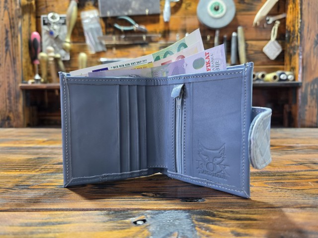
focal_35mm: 23
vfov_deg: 58.9
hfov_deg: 73.9
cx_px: 159
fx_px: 211
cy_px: 119
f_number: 1.7
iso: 160
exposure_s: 1/100
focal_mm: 6.3
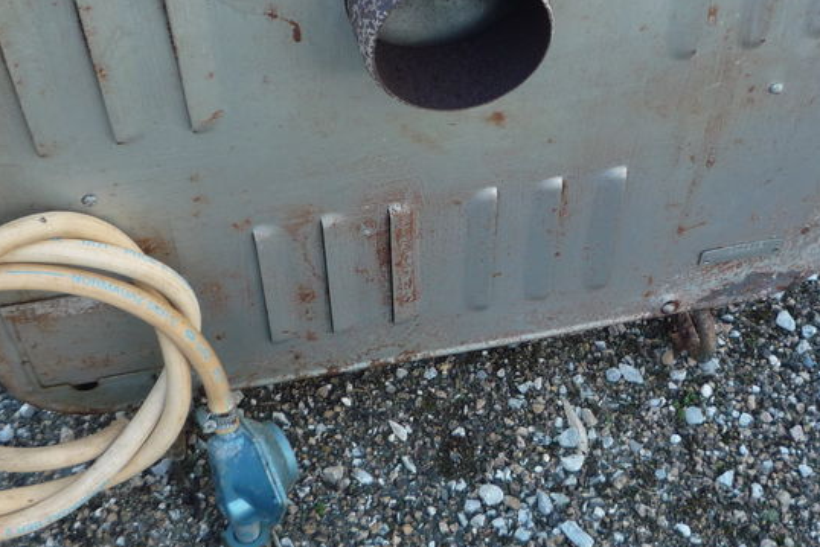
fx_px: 1321
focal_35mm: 58
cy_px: 130
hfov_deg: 34.5
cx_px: 392
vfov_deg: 23.1
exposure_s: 1/60
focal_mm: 5.2
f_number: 3.3
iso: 100
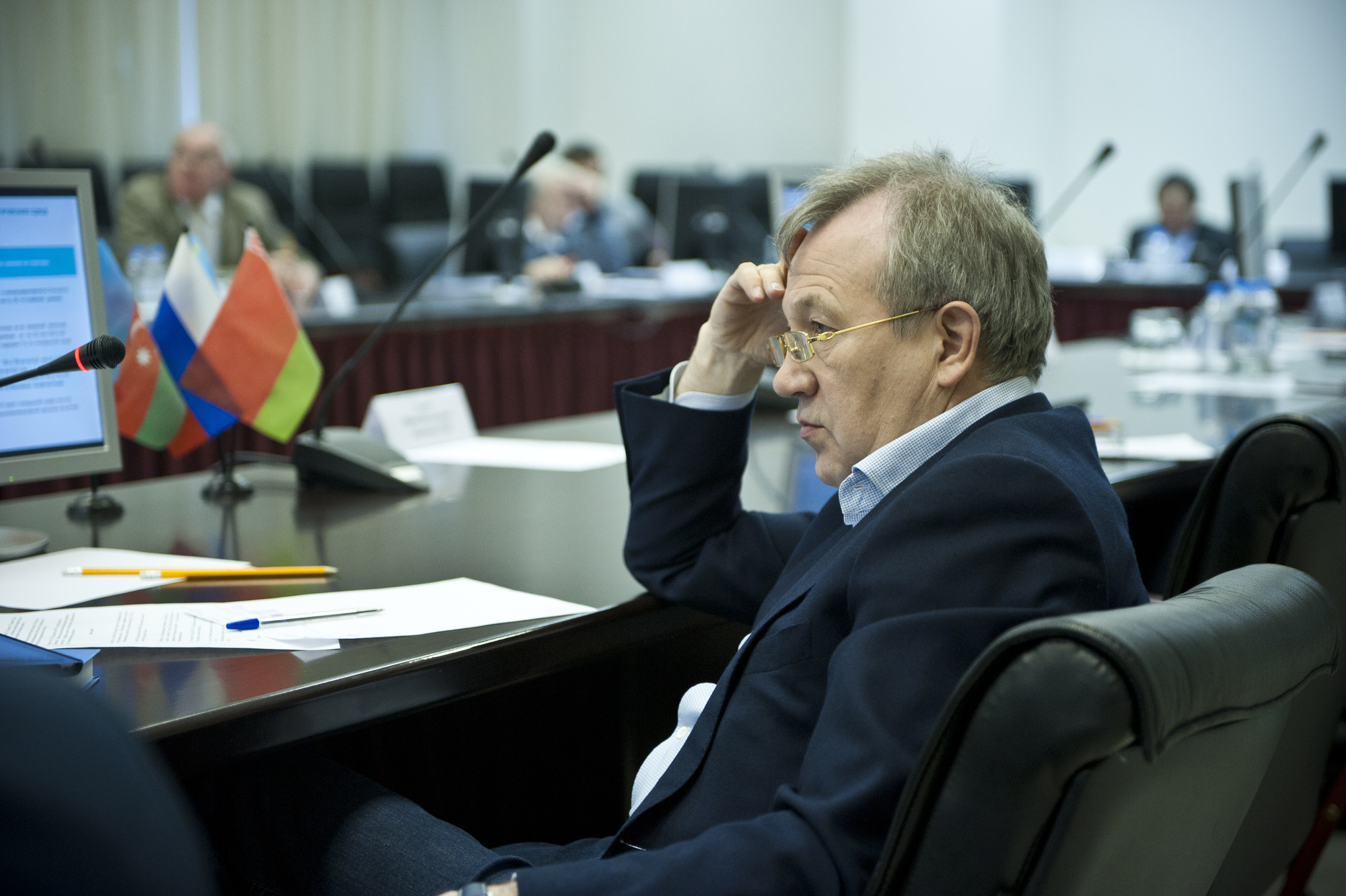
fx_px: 2616
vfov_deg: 19.4
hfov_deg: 28.9
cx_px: 673
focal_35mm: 70
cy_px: 448
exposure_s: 1/160
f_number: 2.8
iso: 1600
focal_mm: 70
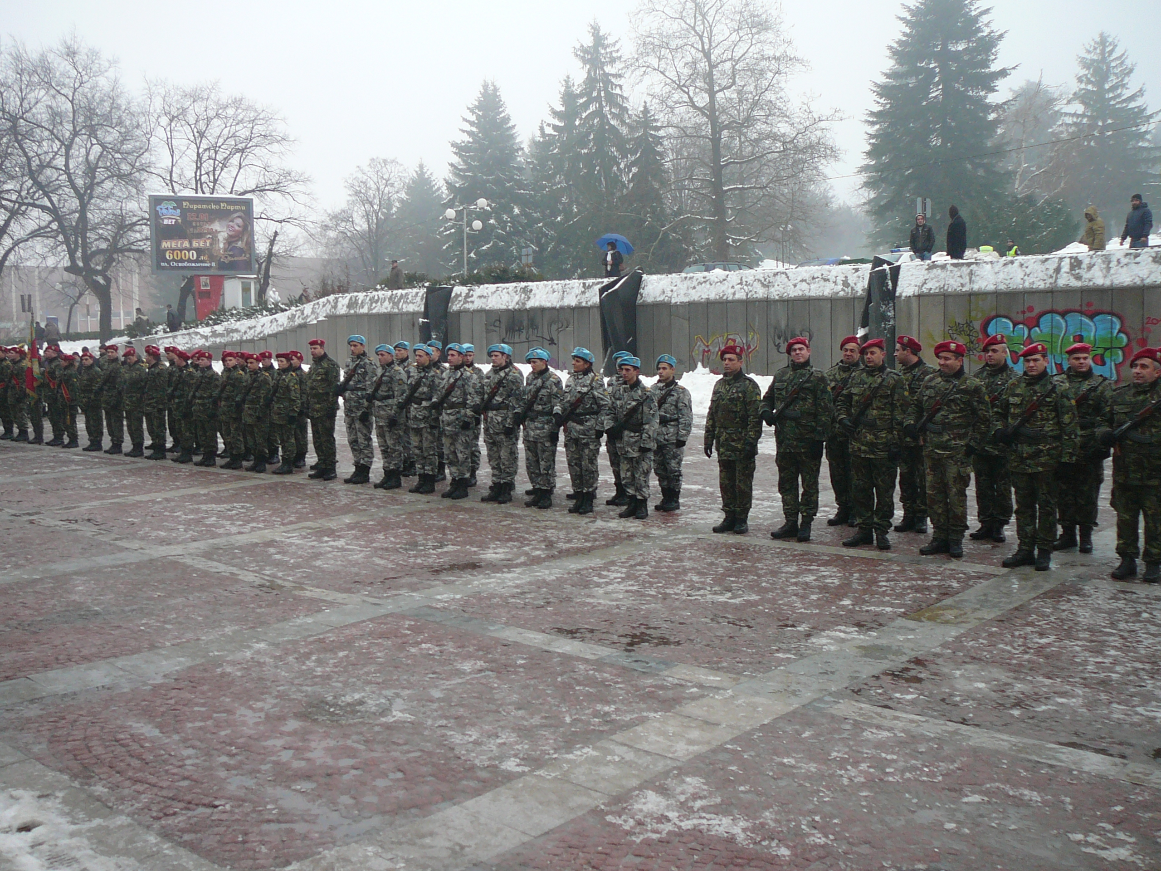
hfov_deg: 52.6
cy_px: 436
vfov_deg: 40.7
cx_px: 580
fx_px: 1174
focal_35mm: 35
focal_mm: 5.2
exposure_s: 1/50
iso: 100
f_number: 2.8
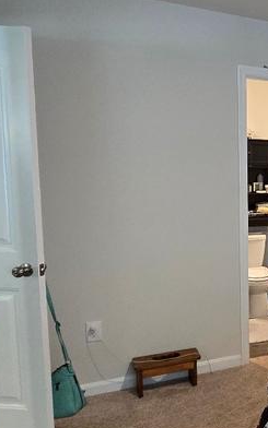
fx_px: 444
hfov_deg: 24.9
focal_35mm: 38
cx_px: 411
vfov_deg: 51.5
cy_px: 221
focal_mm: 2.2
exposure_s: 1/60
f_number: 2.2
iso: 400
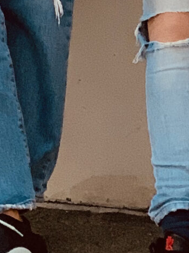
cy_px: -281
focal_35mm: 285
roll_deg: +0.9
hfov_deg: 5.2
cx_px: -89
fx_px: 2076
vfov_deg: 6.7
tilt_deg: -6.5
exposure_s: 1/101
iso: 125
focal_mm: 6
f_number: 2.4
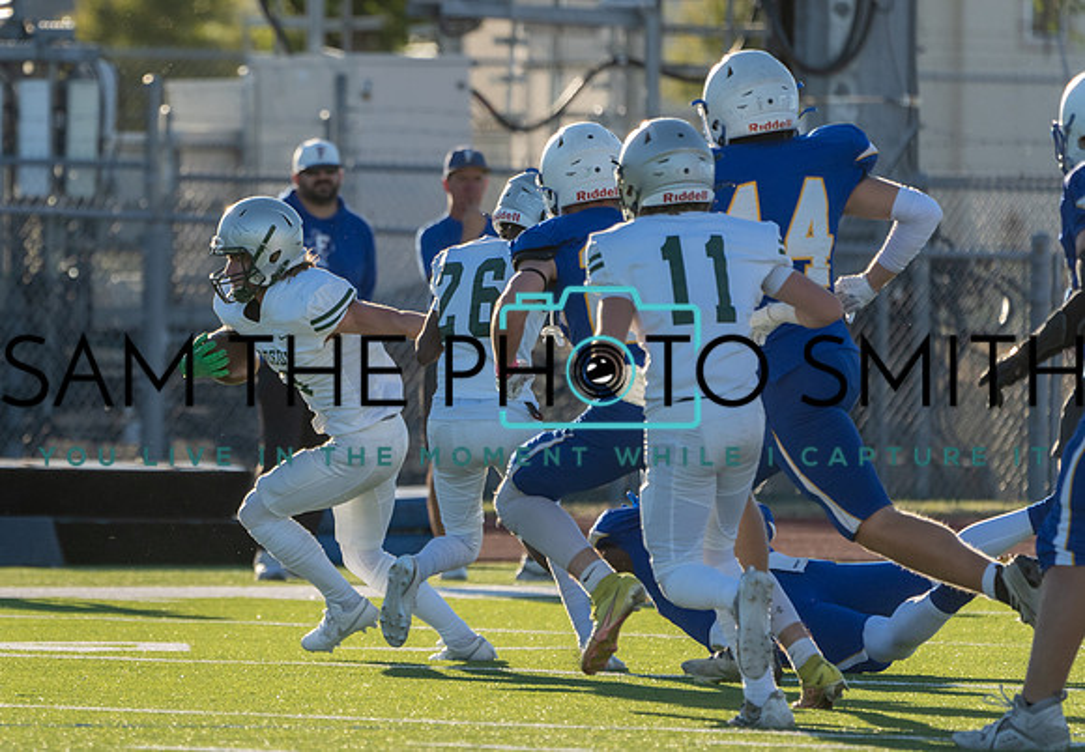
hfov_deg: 3.4
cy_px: 354
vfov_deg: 2.4
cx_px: 283
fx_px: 18315
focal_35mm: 600
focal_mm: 400
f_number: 5.6
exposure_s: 1/1250
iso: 500
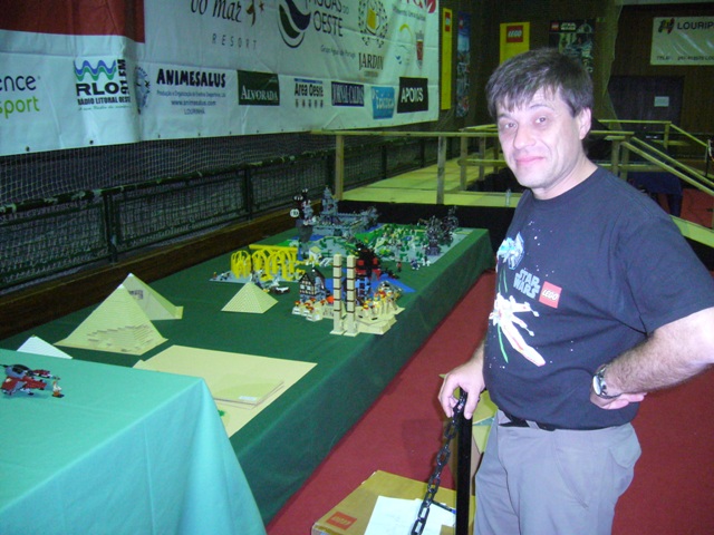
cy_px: 268
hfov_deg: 52.6
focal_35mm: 35
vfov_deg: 40.7
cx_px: 357
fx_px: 722
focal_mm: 5.8
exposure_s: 1/30
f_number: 2.8
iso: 400
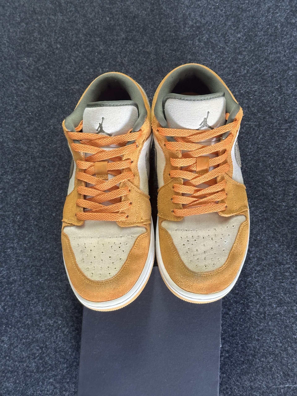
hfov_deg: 30.3
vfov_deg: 39.7
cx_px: 148
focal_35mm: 48
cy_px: 198
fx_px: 549
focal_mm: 6.86
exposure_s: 1/50
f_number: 1.78
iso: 200
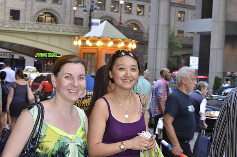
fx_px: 493
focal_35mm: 75
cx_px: 118
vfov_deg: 18.1
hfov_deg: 27.0
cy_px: 78
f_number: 5.3
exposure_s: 1/60
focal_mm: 50
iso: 500
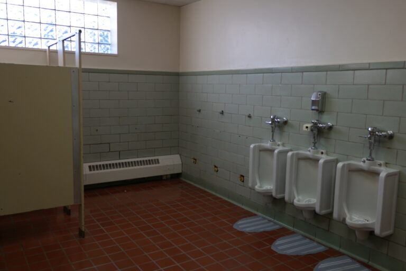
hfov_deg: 61.9
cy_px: 136
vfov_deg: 43.6
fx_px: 338
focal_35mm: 30
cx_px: 203
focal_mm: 20
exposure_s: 1/80
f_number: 3.5
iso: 100
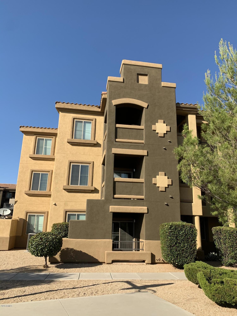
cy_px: 158
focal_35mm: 26
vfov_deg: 67.3
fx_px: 237
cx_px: 118
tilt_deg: +18.8
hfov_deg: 53.1
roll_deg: -1.4
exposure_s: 1/1634
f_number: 1.8
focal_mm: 4.25
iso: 25
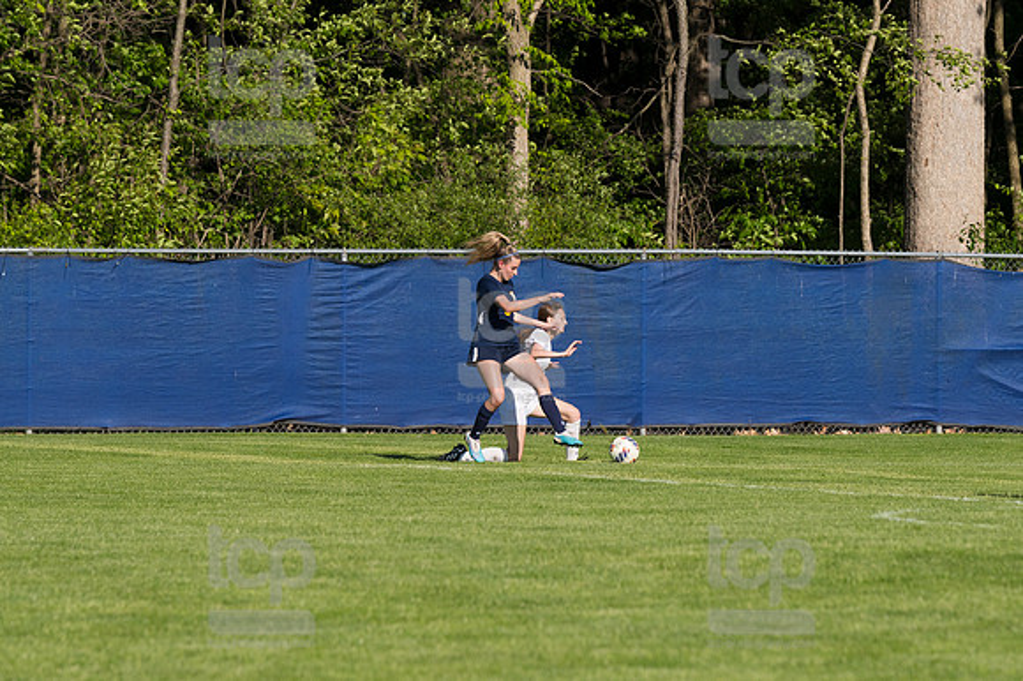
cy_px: 340
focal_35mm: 300
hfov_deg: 6.9
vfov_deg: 4.6
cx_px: 512
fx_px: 8520
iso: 250
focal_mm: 200
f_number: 5.6
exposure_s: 1/1600
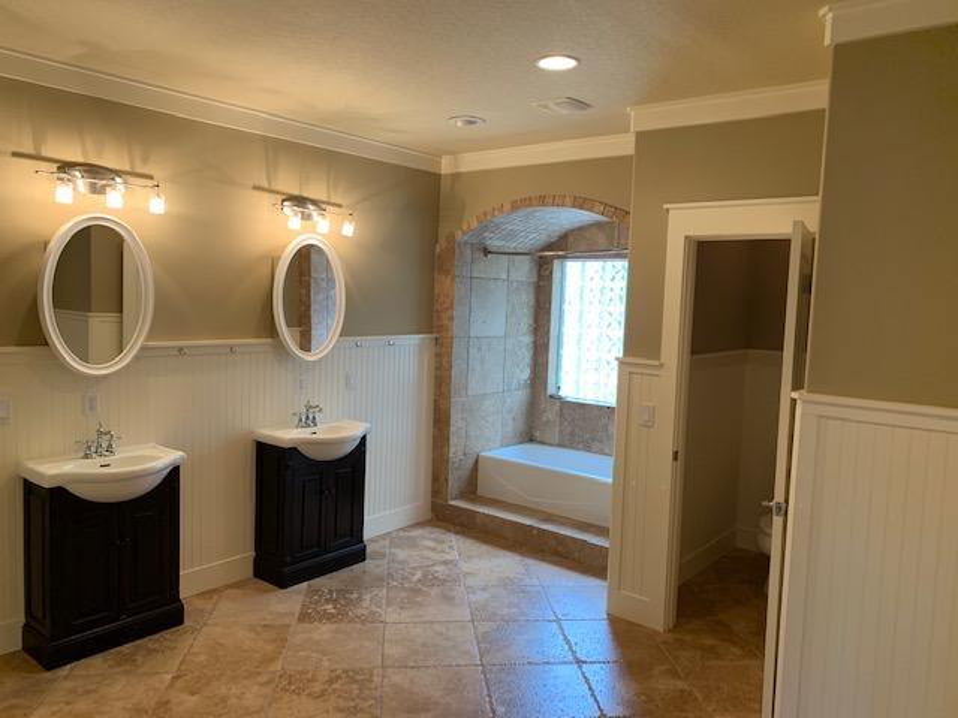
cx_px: 479
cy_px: 359
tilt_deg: -4.0
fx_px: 720
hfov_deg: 67.3
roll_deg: -1.8
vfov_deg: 53.1
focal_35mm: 26
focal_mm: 4.25
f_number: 1.8
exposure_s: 1/60
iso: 80
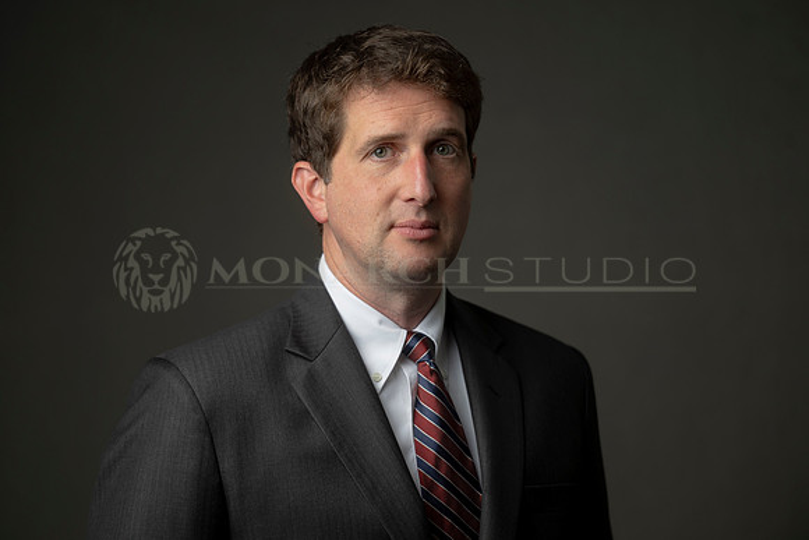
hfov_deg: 10.3
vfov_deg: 6.9
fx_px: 4495
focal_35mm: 200
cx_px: 404
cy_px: 270
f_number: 3.5
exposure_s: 1/200
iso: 100
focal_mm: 200
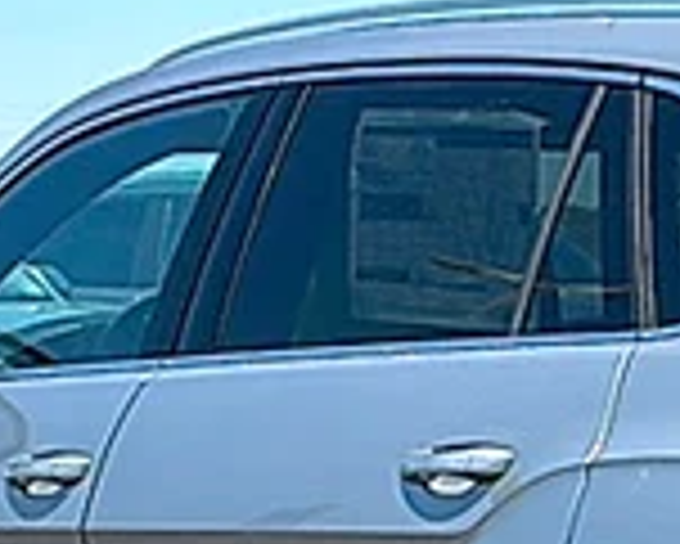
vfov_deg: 9.4
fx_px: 3283
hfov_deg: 11.5
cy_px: 614
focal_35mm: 163
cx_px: 874
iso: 80
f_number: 1.78
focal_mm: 6.86
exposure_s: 1/4386
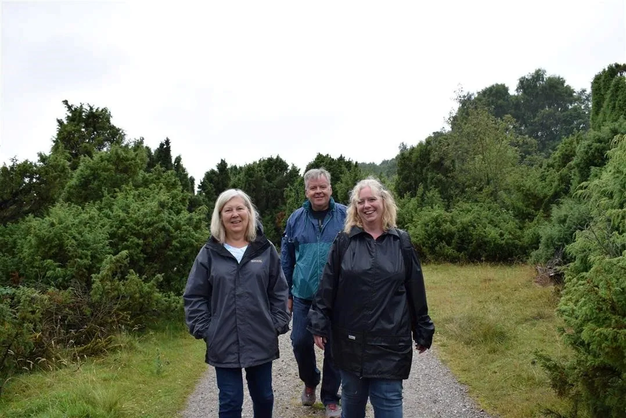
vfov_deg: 40.0
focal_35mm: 33
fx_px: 574
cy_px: 209
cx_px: 313
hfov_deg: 57.2
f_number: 8
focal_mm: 22
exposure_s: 1/250
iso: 400
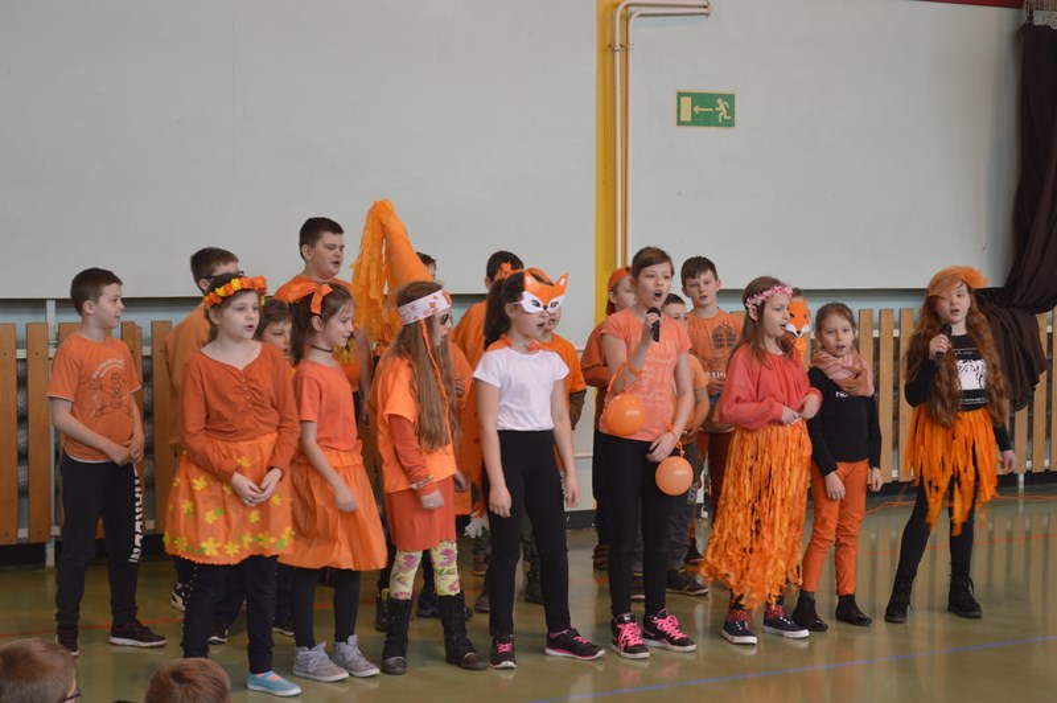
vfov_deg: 20.1
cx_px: 528
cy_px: 352
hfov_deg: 29.9
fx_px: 1980
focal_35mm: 68
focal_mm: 45
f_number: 4.8
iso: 400
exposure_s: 1/25
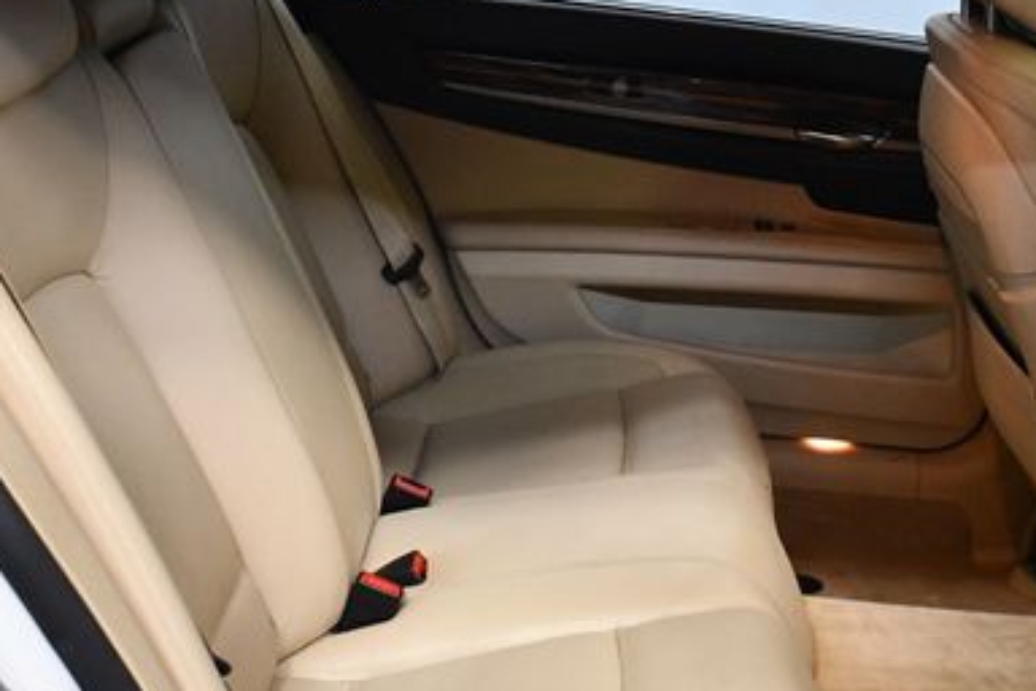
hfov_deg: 33.3
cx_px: 596
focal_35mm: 60
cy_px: 370
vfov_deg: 22.6
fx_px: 1727
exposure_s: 1/125
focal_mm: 24
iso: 2500
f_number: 4
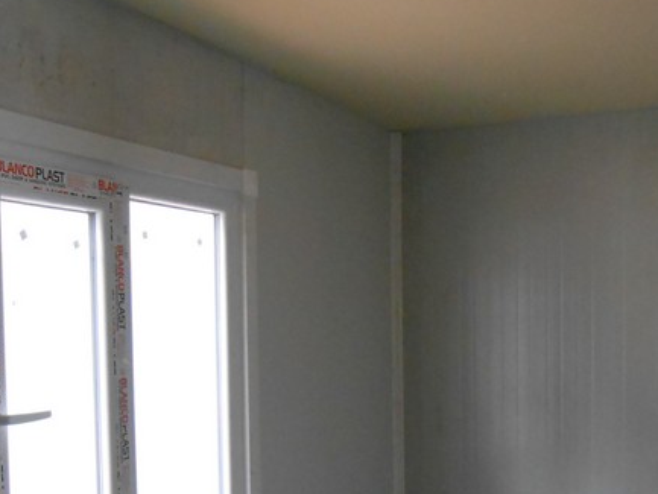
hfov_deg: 39.5
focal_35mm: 48
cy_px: 360
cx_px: 384
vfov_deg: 29.9
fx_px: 913
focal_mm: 4.6
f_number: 3.5
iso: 800
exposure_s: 1/80
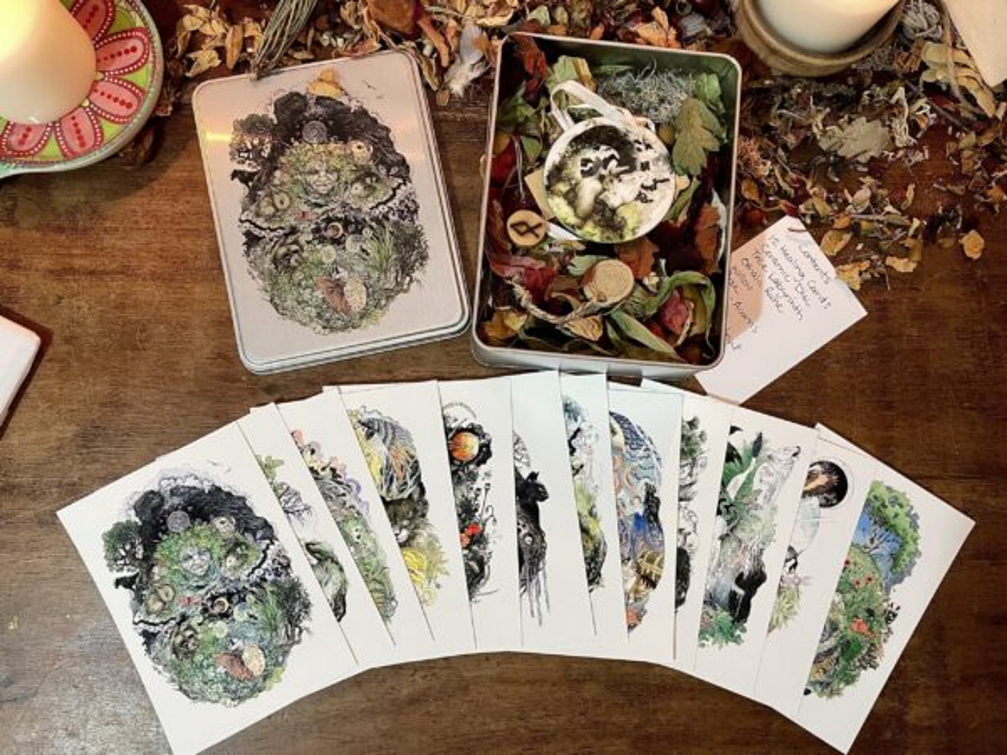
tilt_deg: -83.7
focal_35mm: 26
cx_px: 504
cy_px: 378
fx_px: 756
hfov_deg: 67.3
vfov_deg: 53.1
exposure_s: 1/50
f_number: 1.6
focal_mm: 4.2
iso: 200
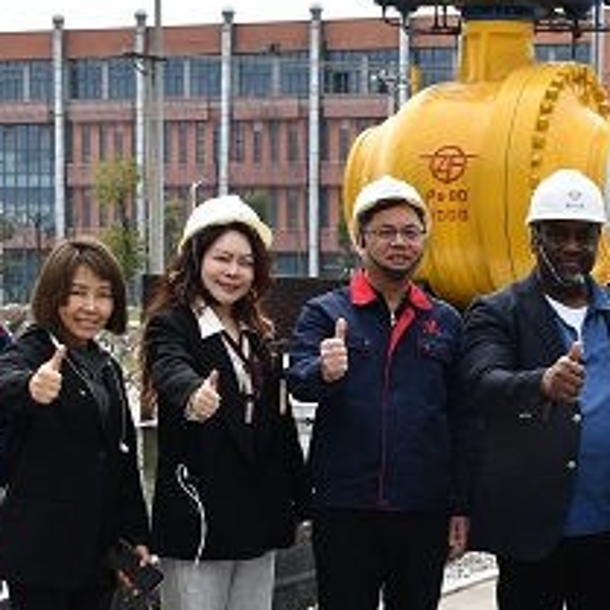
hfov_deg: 19.4
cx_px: 528
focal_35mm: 88
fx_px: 1754
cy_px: 429
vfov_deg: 19.6
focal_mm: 24
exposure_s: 1/800
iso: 1000
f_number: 14
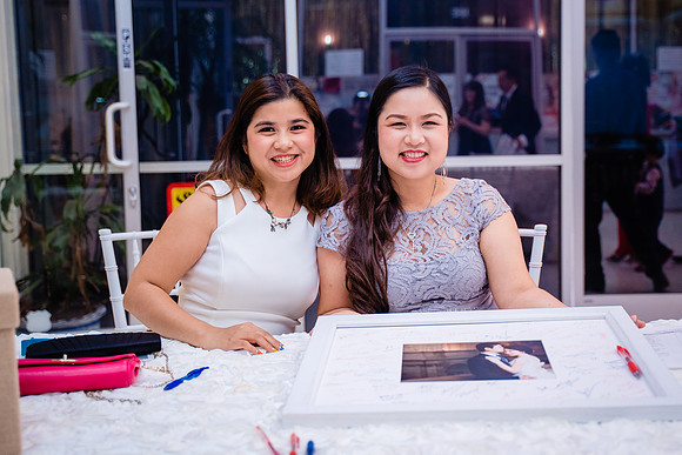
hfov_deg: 41.0
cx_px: 382
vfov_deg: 28.0
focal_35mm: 48
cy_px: 209
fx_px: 912
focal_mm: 43
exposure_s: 1/160
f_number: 2.8
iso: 1000
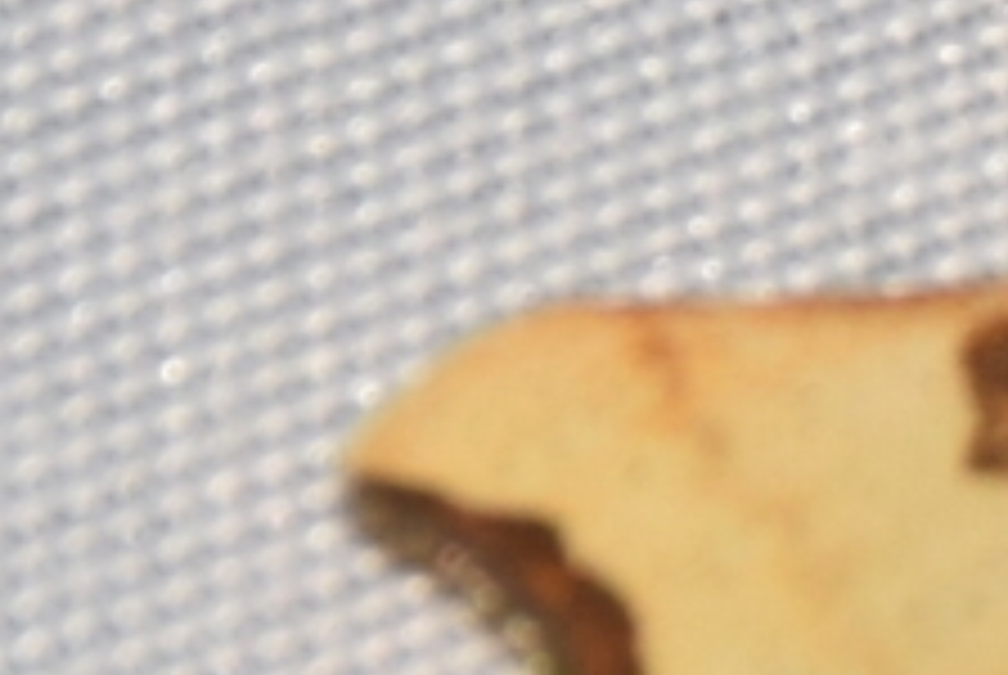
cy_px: 634
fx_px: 25177
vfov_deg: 1.5
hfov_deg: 2.3
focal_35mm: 898
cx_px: 1818
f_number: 13
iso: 100
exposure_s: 1/160
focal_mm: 140
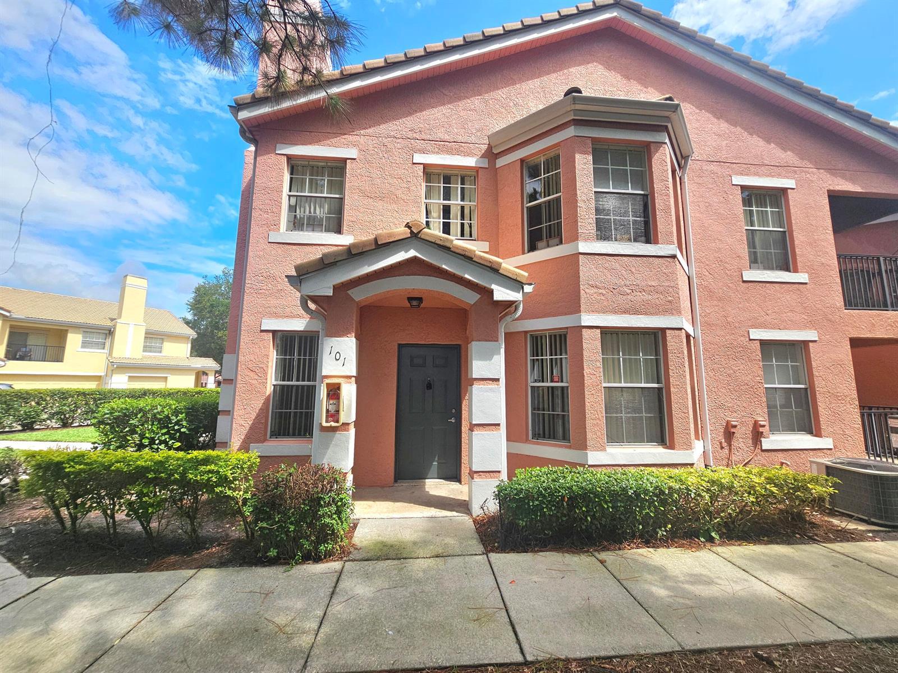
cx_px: 449
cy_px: 336
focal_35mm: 13
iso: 50
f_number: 2.2
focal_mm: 2.2
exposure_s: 1/2000
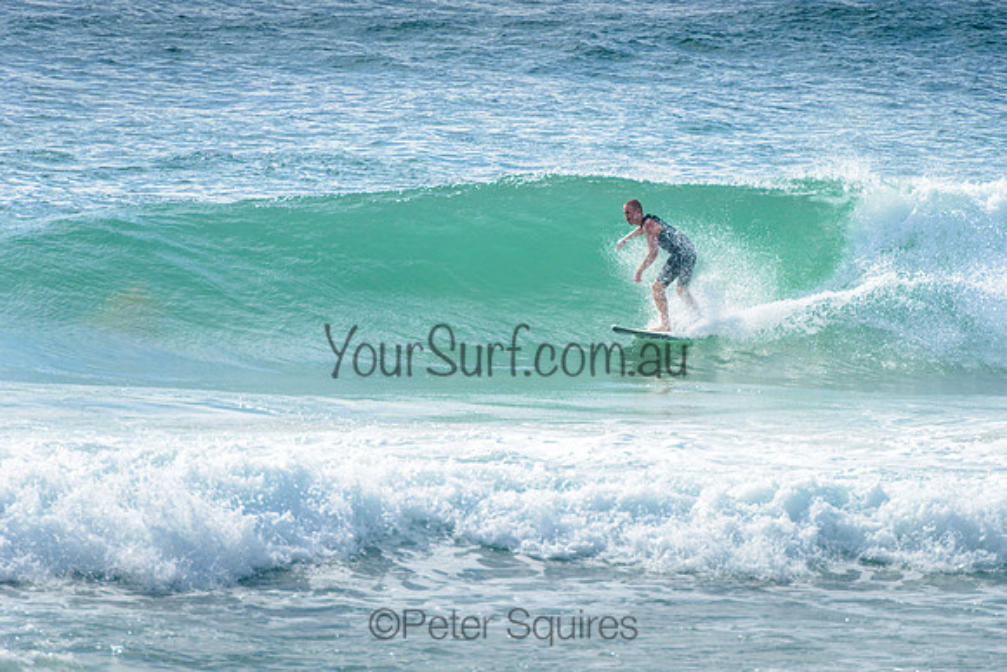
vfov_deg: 2.8
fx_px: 13721
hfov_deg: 4.2
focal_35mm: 490
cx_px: 617
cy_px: 306
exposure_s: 1/1600
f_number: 7.1
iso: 200
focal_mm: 400
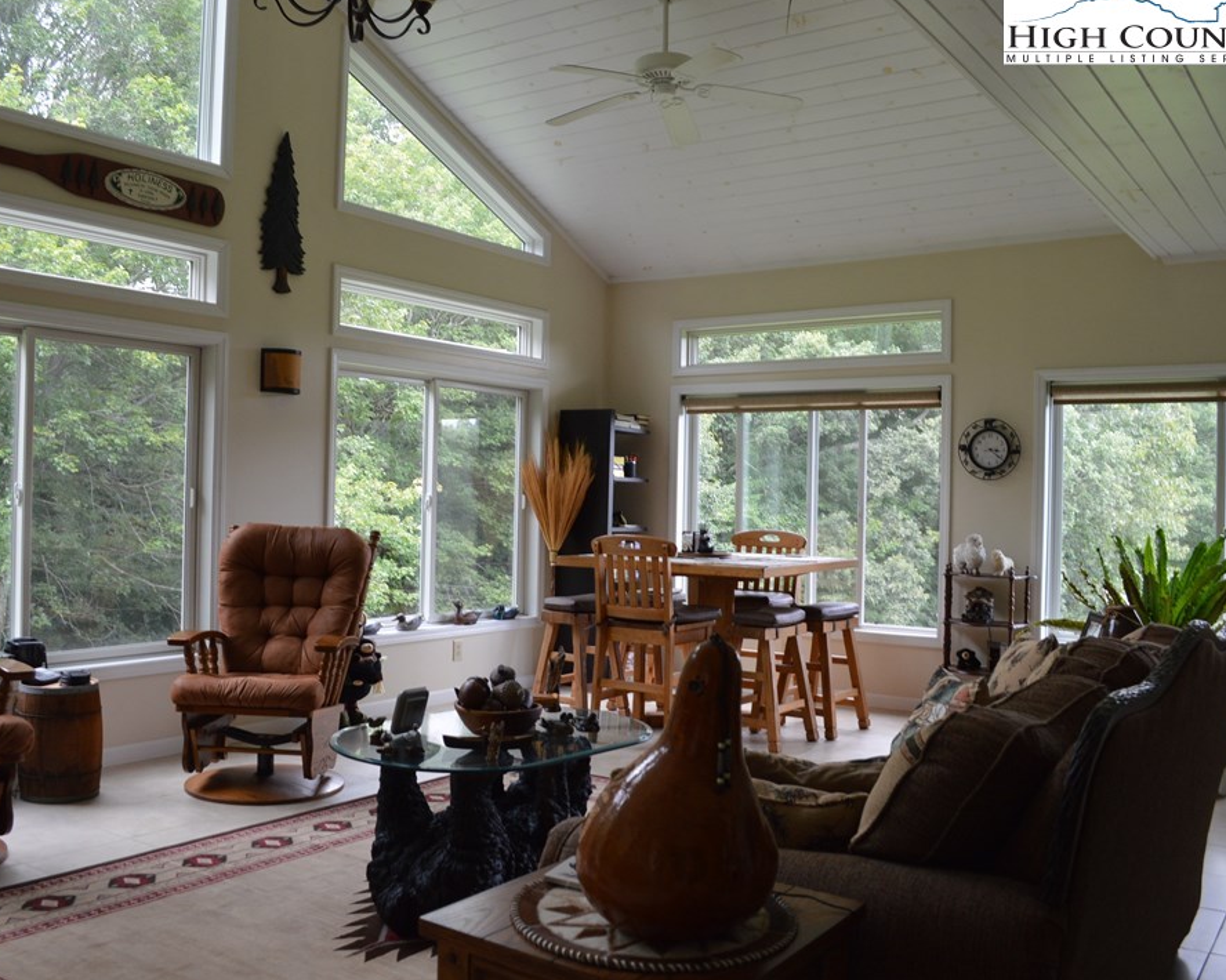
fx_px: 1125
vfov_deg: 47.1
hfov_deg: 57.1
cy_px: 489
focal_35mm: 31
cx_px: 553
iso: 400
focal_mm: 18
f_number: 5
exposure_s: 1/100
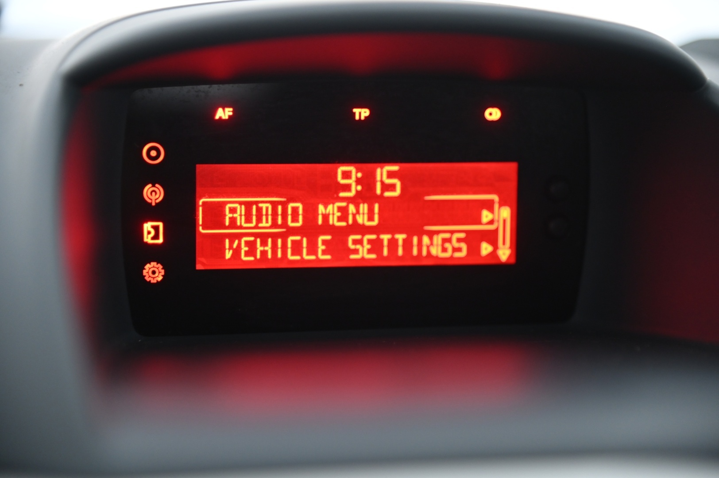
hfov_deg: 20.4
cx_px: 360
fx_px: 1996
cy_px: 239
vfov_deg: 13.7
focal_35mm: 100
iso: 2000
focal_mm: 100
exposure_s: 1/25
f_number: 4
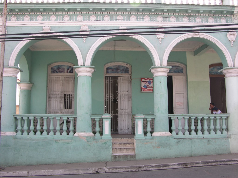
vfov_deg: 38.7
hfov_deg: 50.1
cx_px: 119
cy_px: 89
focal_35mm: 37
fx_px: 254
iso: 50
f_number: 4.5
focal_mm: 9.5
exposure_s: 1/109
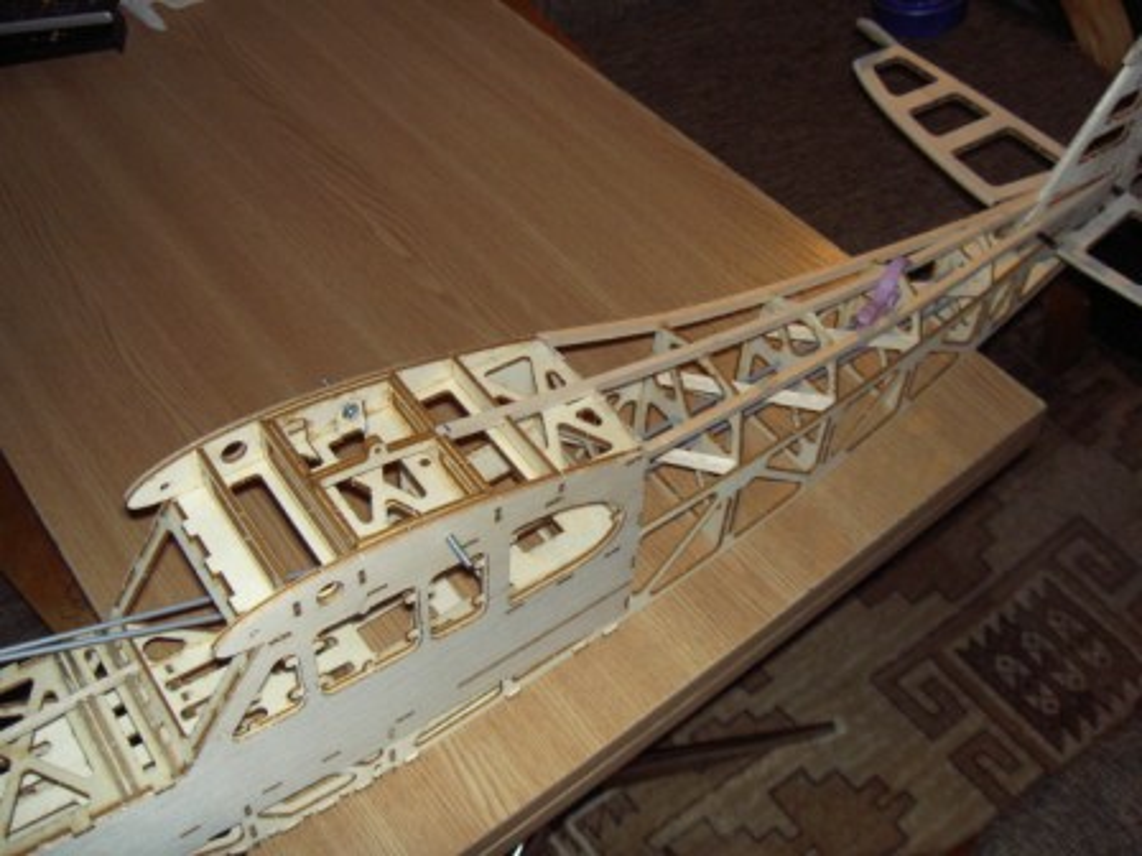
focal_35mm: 39
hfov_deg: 47.9
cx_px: 571
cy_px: 428
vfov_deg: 36.8
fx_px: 1287
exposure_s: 1/60
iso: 200
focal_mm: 8
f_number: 2.8
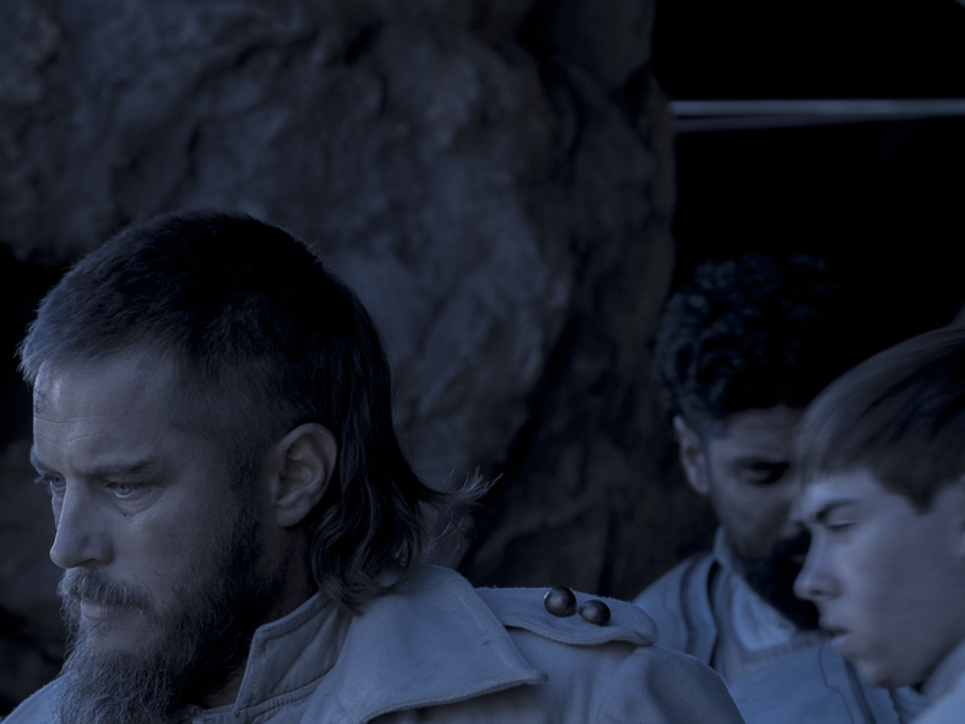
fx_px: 8334
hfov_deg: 6.6
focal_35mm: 299
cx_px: 101
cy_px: 708
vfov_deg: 5.0
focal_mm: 87.1
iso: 400
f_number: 5.6
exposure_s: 1/125
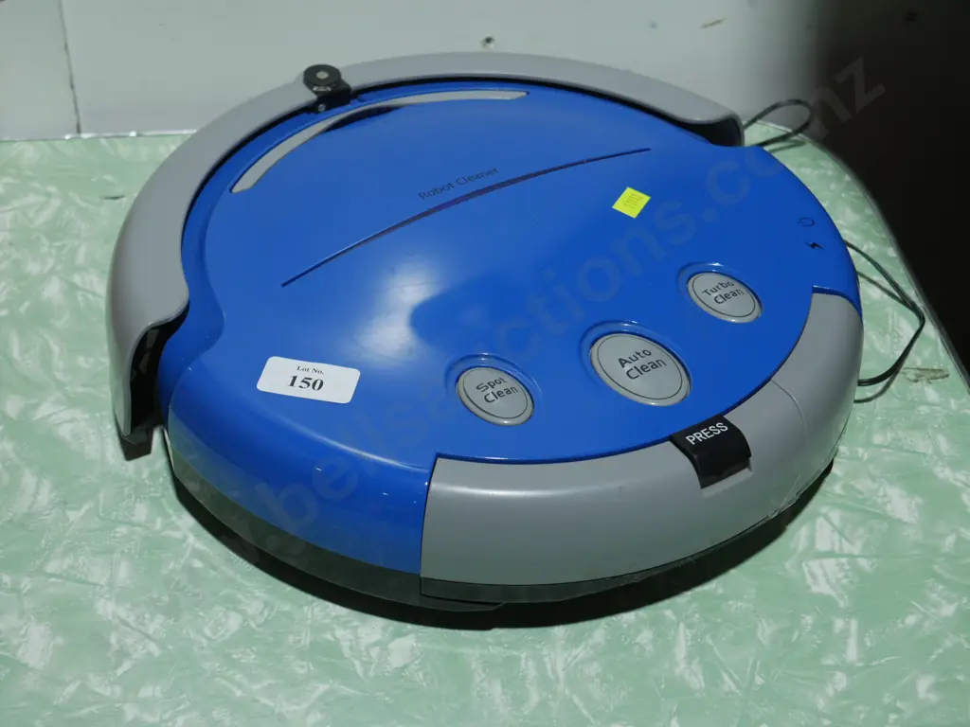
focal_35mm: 62
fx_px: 1737
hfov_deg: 31.2
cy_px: 364
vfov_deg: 23.7
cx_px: 485
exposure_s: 1/80
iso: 320
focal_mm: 31
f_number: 5.4
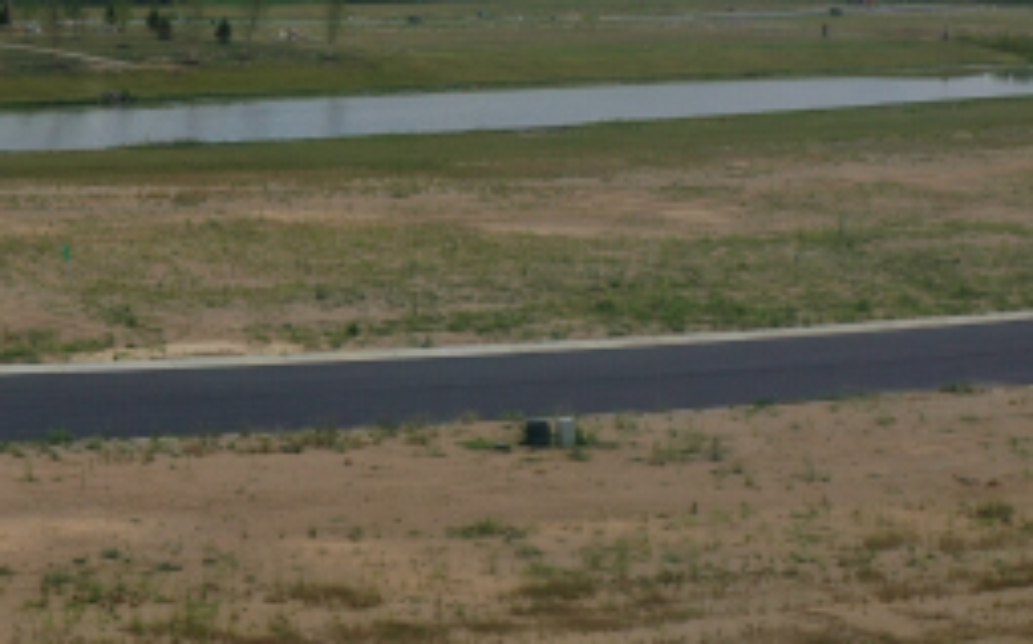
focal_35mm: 84
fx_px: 2363
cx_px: -53
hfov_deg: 23.4
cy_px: 12
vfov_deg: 15.3
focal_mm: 10.26
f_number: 6.3
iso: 100
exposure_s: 1/800
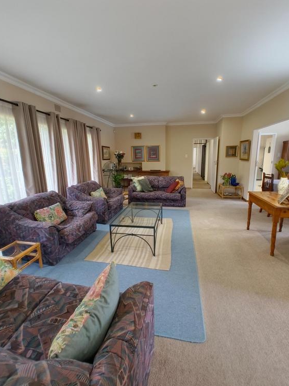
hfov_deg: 81.7
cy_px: 189
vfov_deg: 98.2
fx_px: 167
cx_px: 149
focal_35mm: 15
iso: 1305
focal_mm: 2.15
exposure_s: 1/50
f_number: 2.2
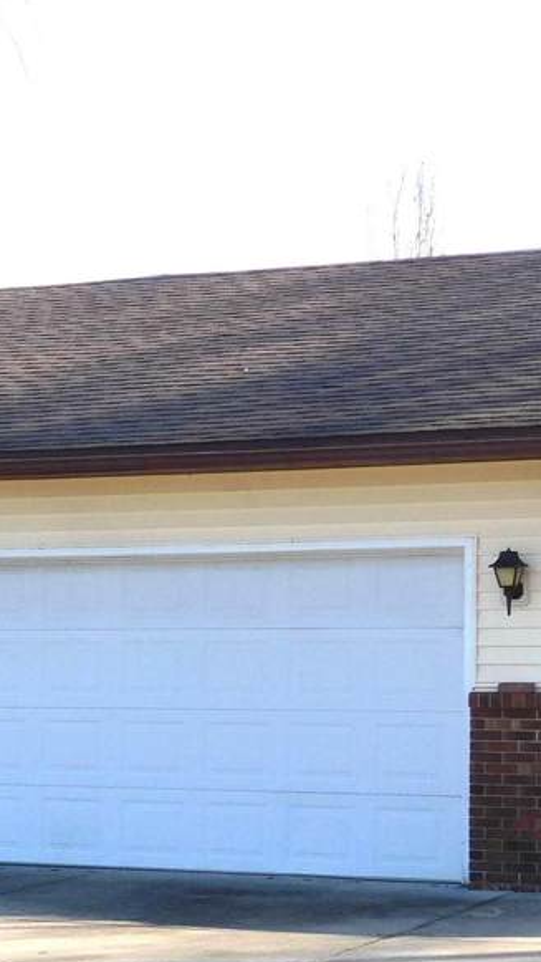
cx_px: -253
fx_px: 2753
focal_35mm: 108
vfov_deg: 19.7
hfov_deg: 10.8
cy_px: 681
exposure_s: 1/500
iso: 125
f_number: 3.7
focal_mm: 8
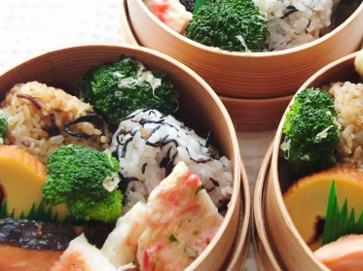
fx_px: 828
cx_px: 260
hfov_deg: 24.5
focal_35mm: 79
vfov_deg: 18.6
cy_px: 95
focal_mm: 8.2
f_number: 3.3
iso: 400
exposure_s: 1/50
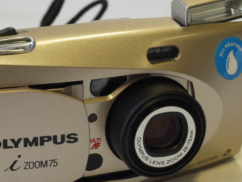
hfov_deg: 20.4
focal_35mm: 96
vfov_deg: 15.4
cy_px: 111
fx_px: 671
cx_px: 92
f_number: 10
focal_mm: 30
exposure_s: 1/20
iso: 400
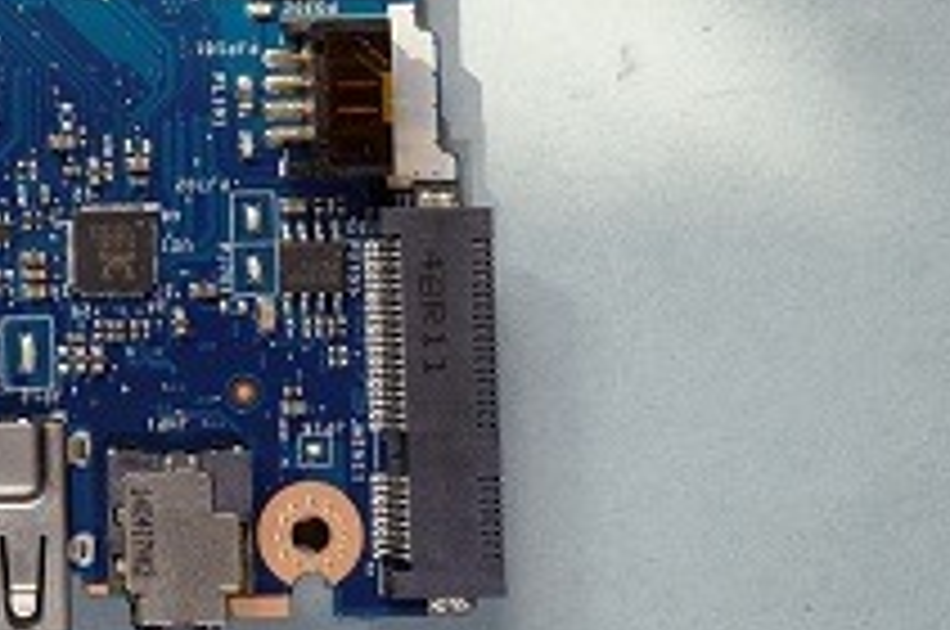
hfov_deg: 11.7
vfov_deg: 7.8
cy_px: -328
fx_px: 4506
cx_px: -306
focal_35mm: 171
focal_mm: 32
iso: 100
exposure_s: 1/13
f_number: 8
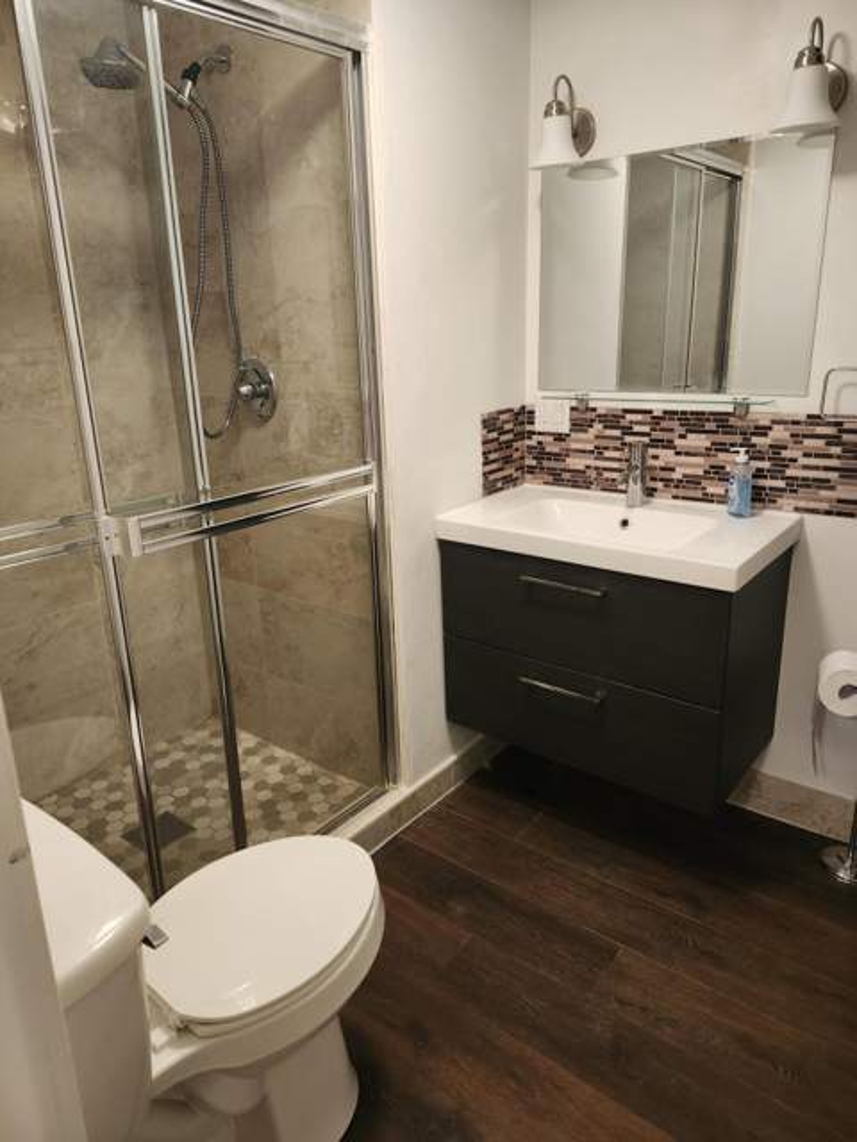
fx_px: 759
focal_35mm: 23
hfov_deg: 58.9
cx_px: 428
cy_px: 571
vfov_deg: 73.9
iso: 640
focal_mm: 5.54
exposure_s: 1/60
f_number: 1.8
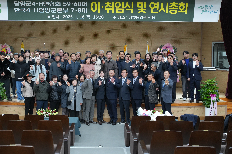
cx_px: 101
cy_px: 65
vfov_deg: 32.6
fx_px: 264
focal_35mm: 41
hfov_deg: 47.3
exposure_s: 1/160
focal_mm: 35
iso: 1600
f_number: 2.8
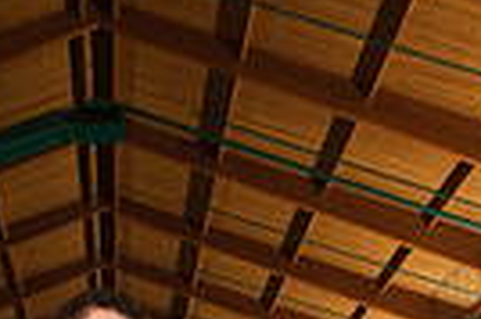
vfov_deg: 10.4
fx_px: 1521
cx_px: 90
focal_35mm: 114
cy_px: 760
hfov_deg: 17.8
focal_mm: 34
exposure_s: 1/250
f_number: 7.1
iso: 800
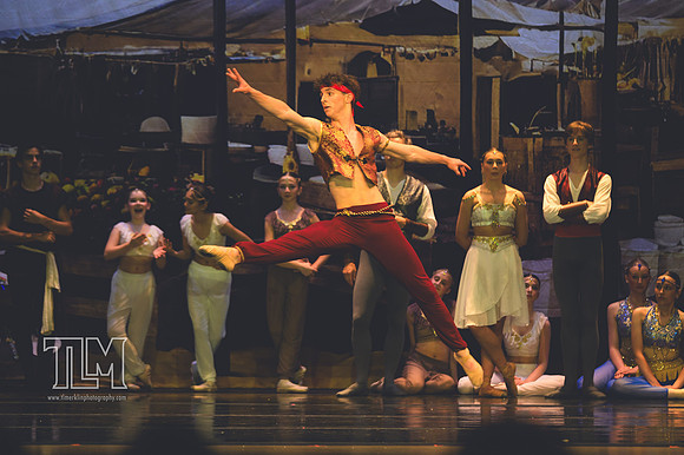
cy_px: 228
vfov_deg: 5.2
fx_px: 4975
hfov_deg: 7.9
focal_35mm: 262
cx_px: 342
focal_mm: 175
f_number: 2.8
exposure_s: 1/500
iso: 1000
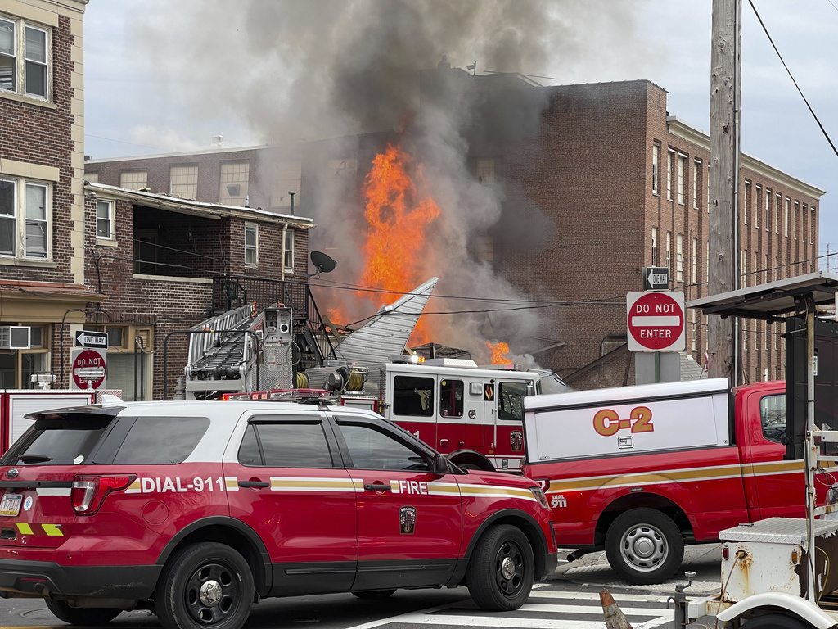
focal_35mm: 64
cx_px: 419
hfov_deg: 30.3
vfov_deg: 22.9
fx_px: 1549
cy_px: 314
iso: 20
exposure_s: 1/210
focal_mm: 7.5
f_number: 2.2
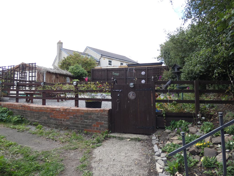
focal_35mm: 20
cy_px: 88
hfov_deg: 81.7
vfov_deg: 66.0
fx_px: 135
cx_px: 117
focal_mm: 3.6
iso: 80
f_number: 2.8
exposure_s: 1/250
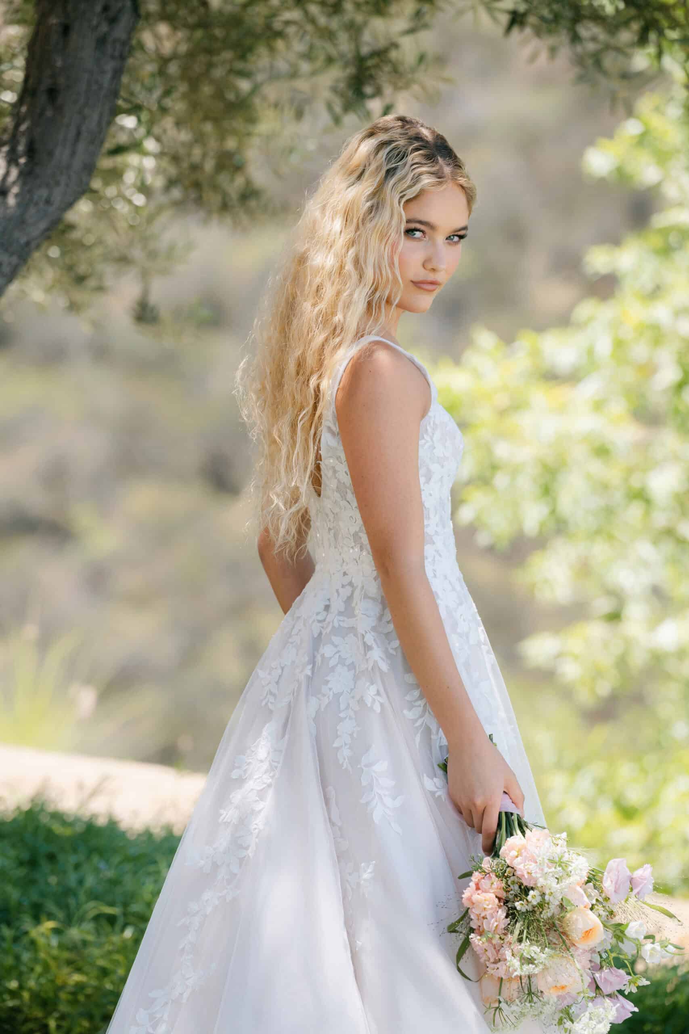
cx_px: 344
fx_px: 5740
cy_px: 517
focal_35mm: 200
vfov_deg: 10.3
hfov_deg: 6.9
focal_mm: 200
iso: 250
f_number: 4.5
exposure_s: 1/640
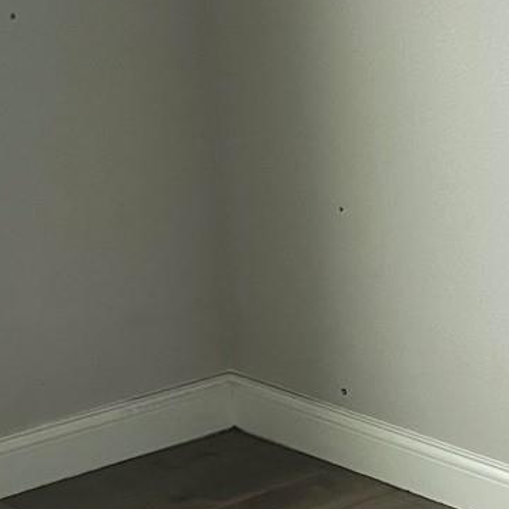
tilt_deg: -28.6
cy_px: 697
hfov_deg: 16.7
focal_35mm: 103
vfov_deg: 15.9
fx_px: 1713
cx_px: 466
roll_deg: -2.4
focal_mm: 5.1
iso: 160
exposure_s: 1/60
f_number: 1.6
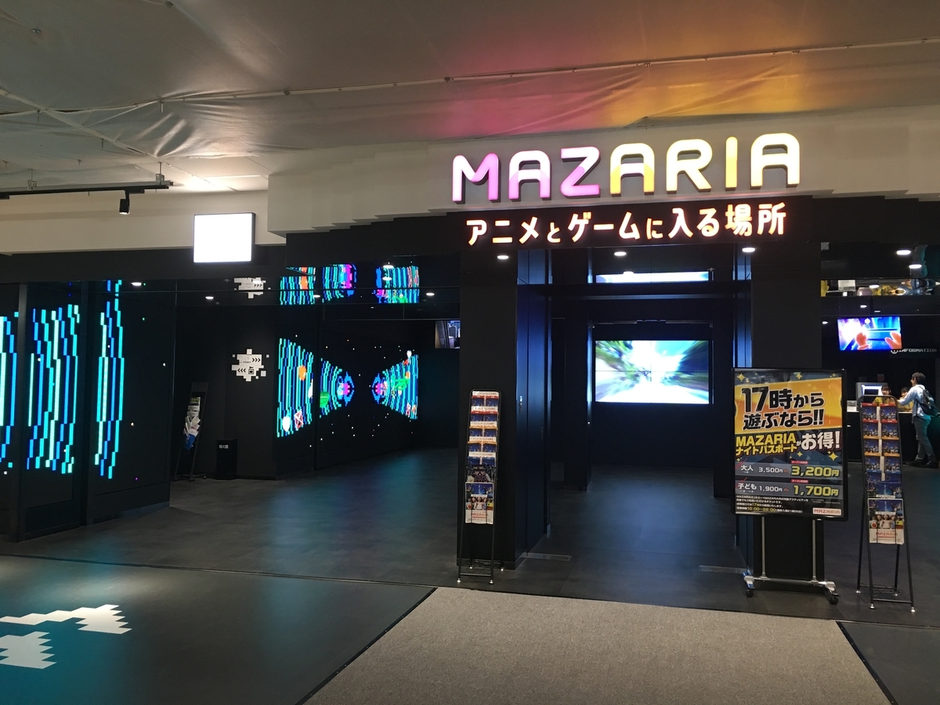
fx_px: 787
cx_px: 470
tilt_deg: +4.9
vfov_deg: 48.2
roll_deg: -2.2
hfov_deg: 61.7
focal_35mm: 29
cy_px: 352
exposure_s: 1/15
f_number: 2.2
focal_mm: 4.15
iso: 50
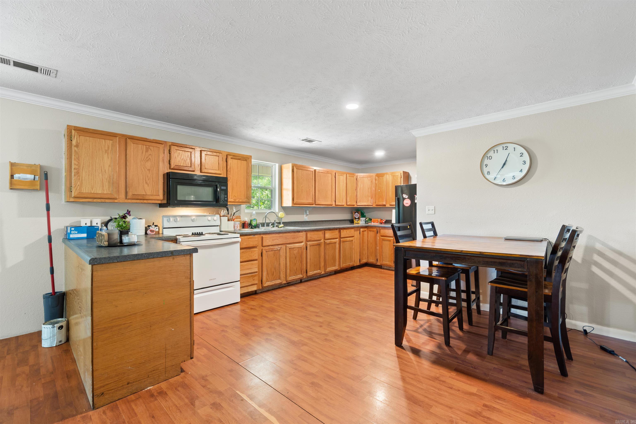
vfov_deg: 77.3
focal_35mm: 15
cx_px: 318
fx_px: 265
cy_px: 212
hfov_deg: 100.4
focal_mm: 10
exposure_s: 5
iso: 100
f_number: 8
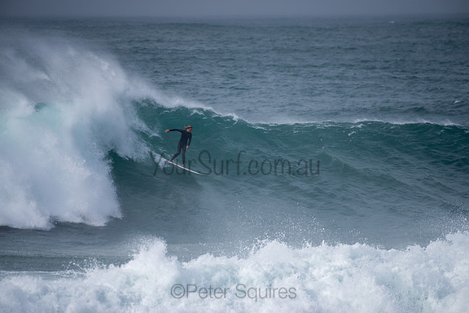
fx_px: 7061
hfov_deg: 3.8
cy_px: 156
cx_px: 234
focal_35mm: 542
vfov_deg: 2.5
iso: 100
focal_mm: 500
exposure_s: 1/1000
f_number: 5.6
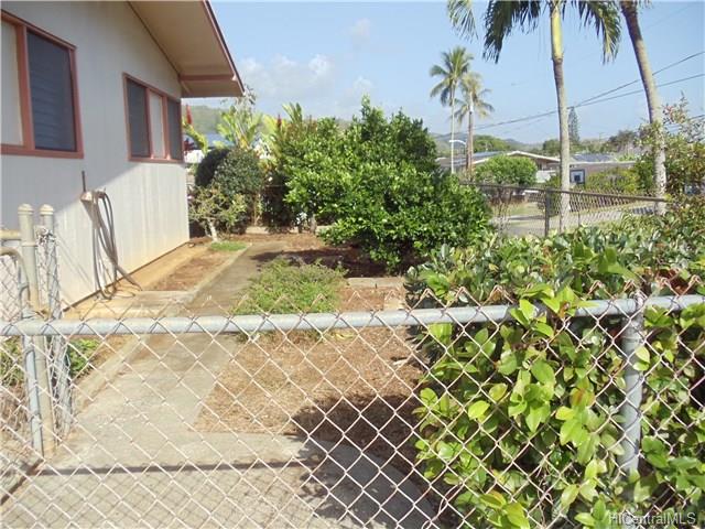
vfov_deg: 32.9
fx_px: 896
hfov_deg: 42.9
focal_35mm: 44
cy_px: 264
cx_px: 352
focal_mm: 6
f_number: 7.1
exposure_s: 1/125
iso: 100
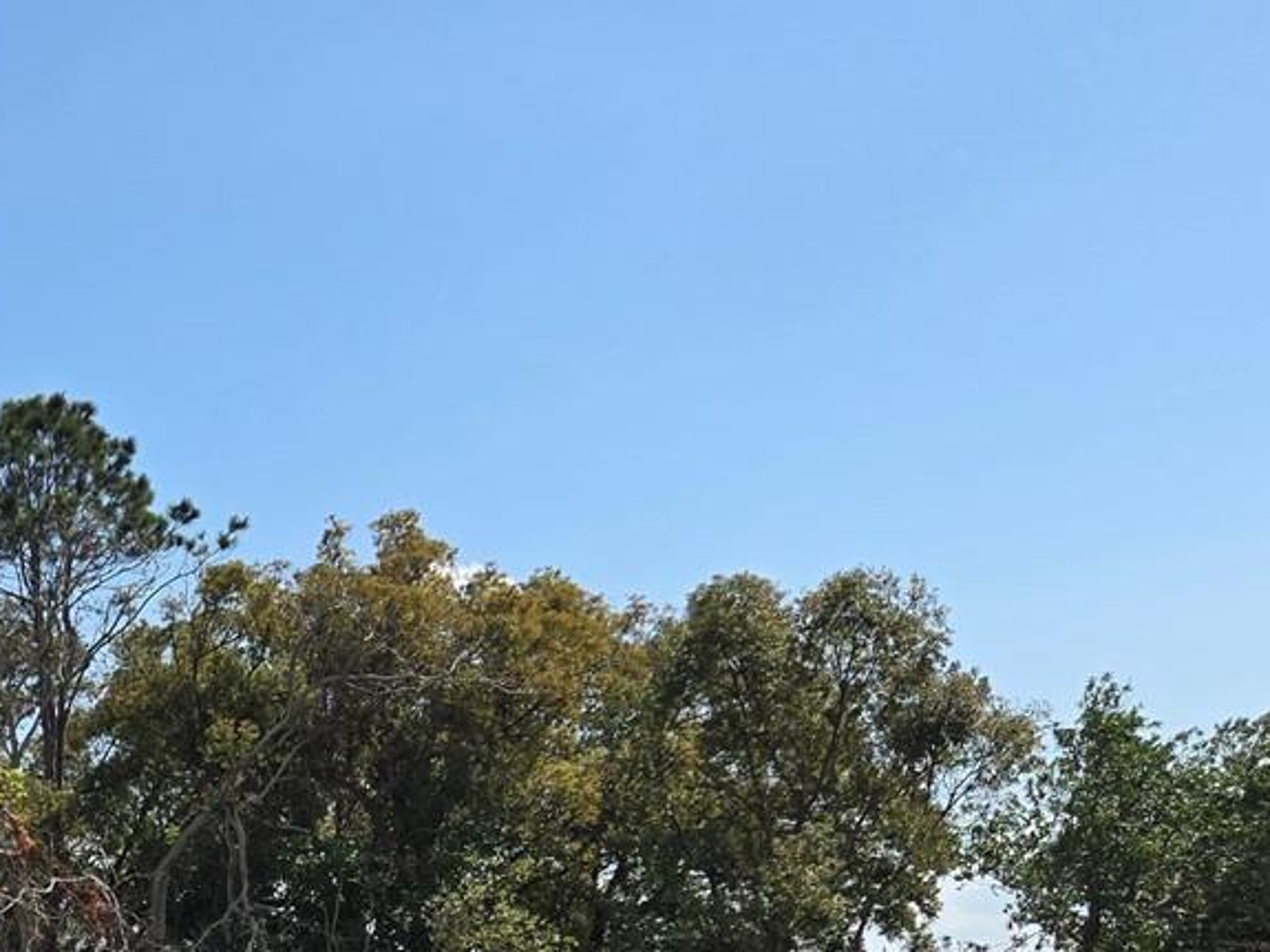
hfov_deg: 27.1
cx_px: -205
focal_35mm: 64
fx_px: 2348
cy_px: 1078
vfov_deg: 21.6
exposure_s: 1/2600
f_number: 1.8
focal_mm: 5.4
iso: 25
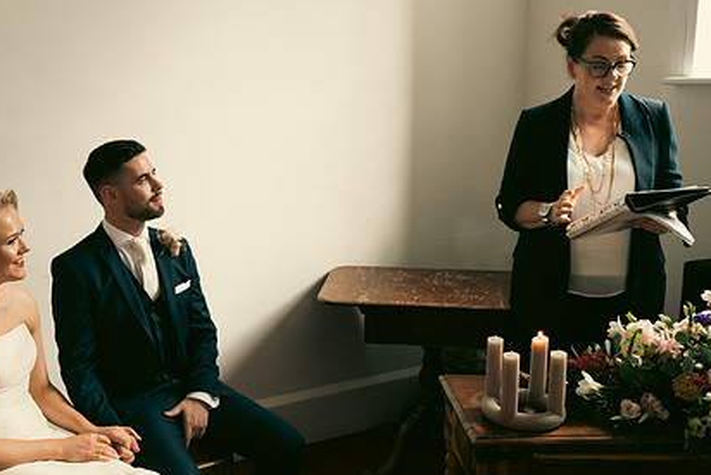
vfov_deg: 29.9
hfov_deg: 43.2
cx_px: 259
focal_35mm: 45
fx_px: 889
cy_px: 220
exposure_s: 1/160
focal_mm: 32
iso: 800
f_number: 3.5
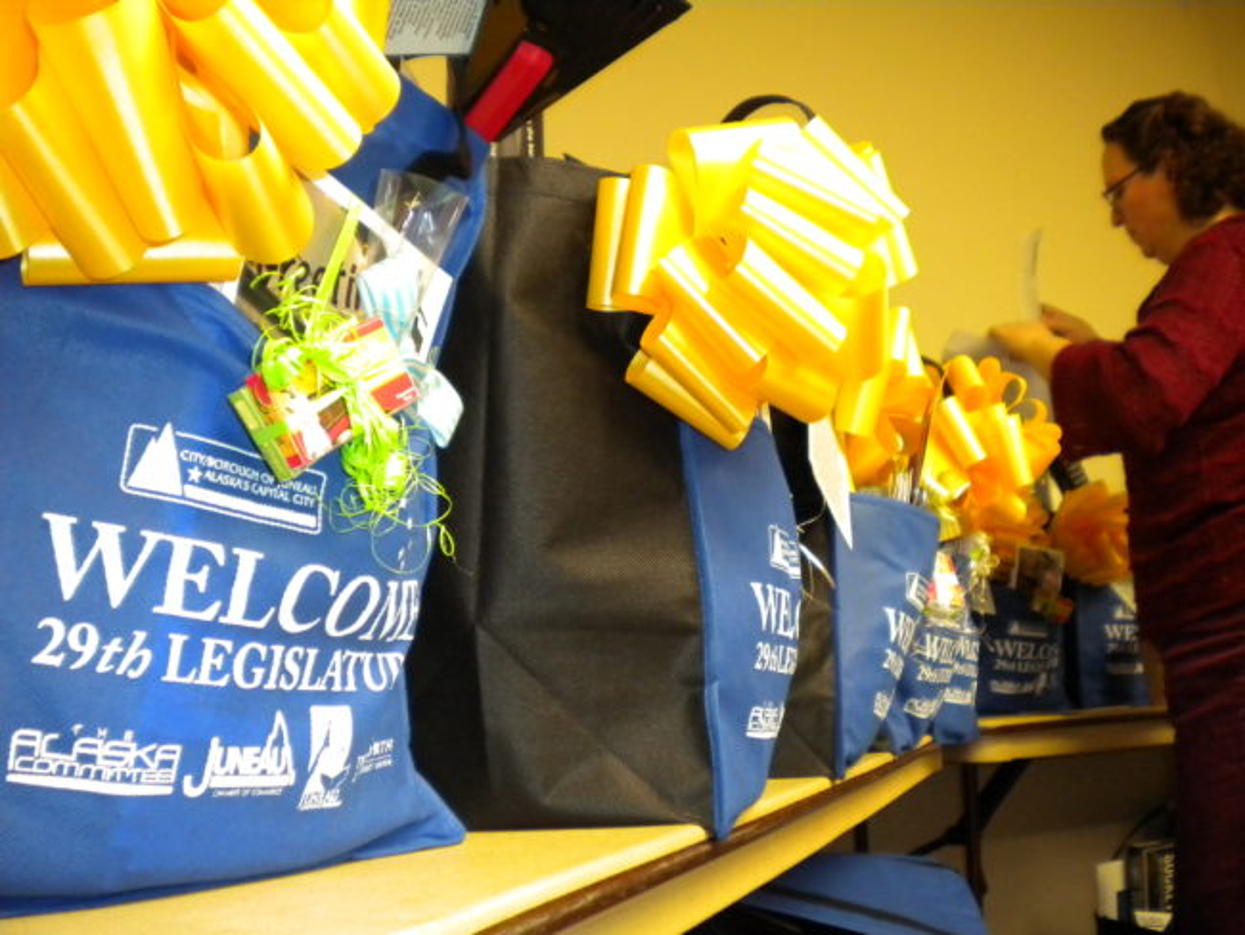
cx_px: 622
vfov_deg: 40.7
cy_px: 468
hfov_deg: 52.6
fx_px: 1259
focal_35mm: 35
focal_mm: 6.3
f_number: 3.1
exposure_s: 1/30
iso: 400
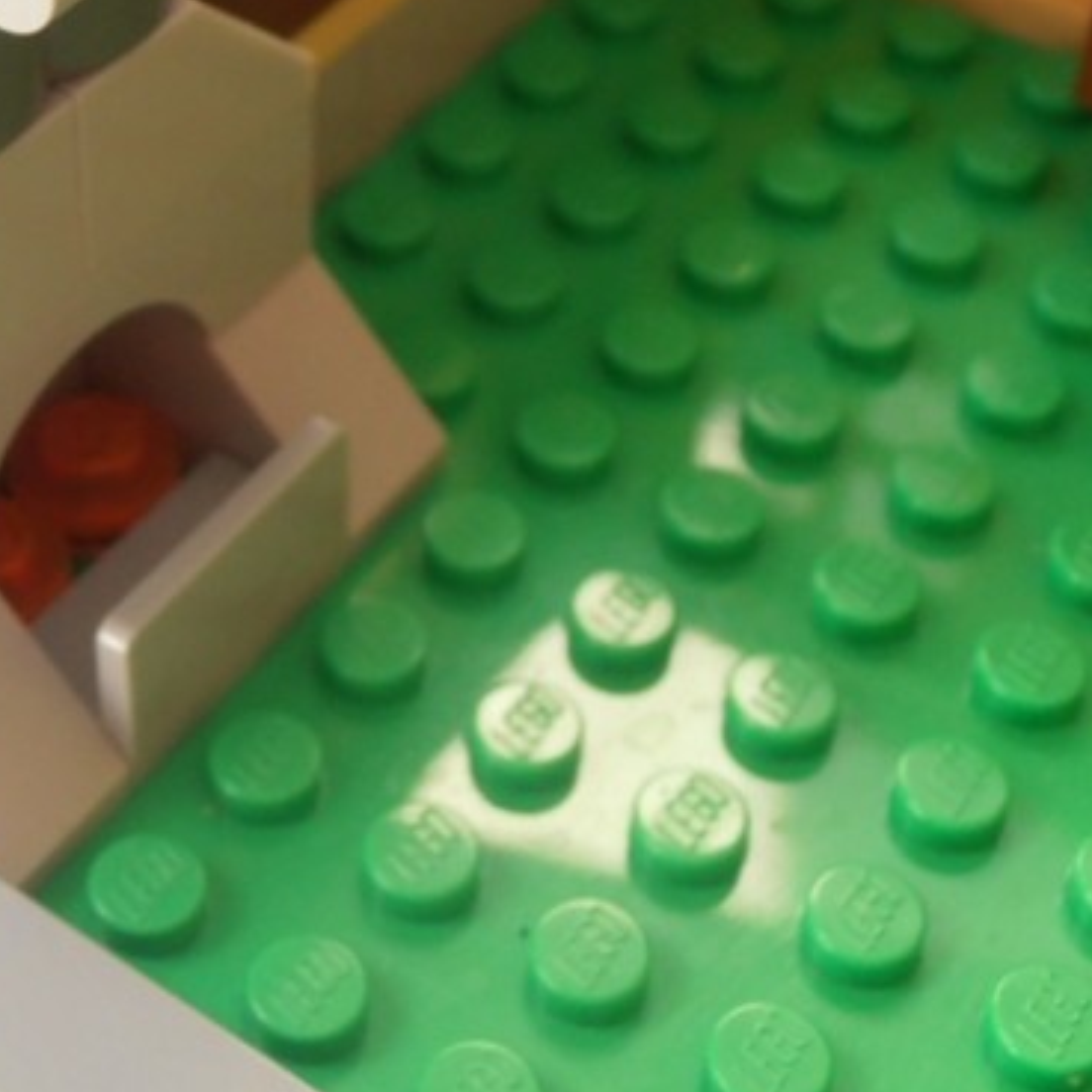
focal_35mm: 80
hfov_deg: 21.4
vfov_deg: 21.2
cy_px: 126
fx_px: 2855
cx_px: 249
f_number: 3.9
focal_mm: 6.61
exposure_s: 1/25
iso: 125
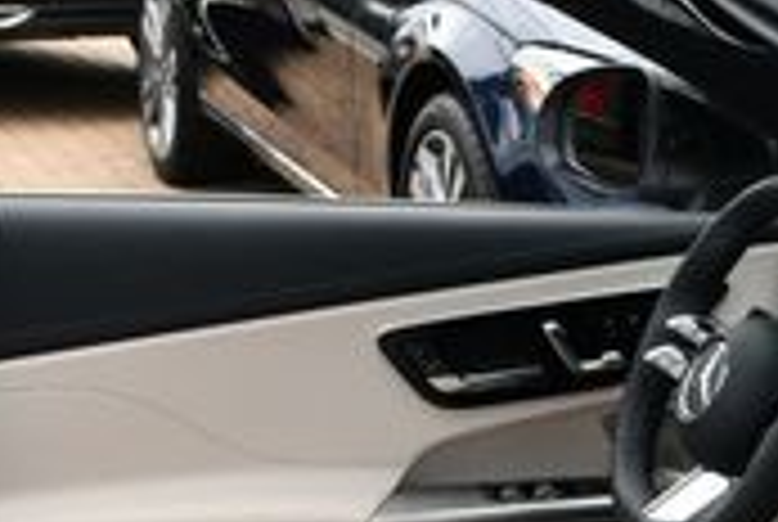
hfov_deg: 15.3
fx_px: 2879
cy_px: 886
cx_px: 567
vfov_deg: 9.9
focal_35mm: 133
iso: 200
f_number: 5.6
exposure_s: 1/250
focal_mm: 18
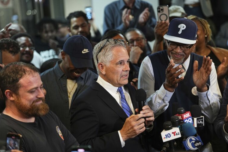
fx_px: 582
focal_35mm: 92
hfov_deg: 22.2
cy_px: 76
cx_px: 114
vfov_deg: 14.9
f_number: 2.8
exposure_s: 1/320
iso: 2000
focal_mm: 91
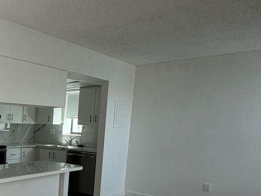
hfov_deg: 41.0
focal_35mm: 38
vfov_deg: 36.4
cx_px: -15
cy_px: 159
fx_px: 287
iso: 64
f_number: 2.2
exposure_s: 1/121
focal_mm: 2.22
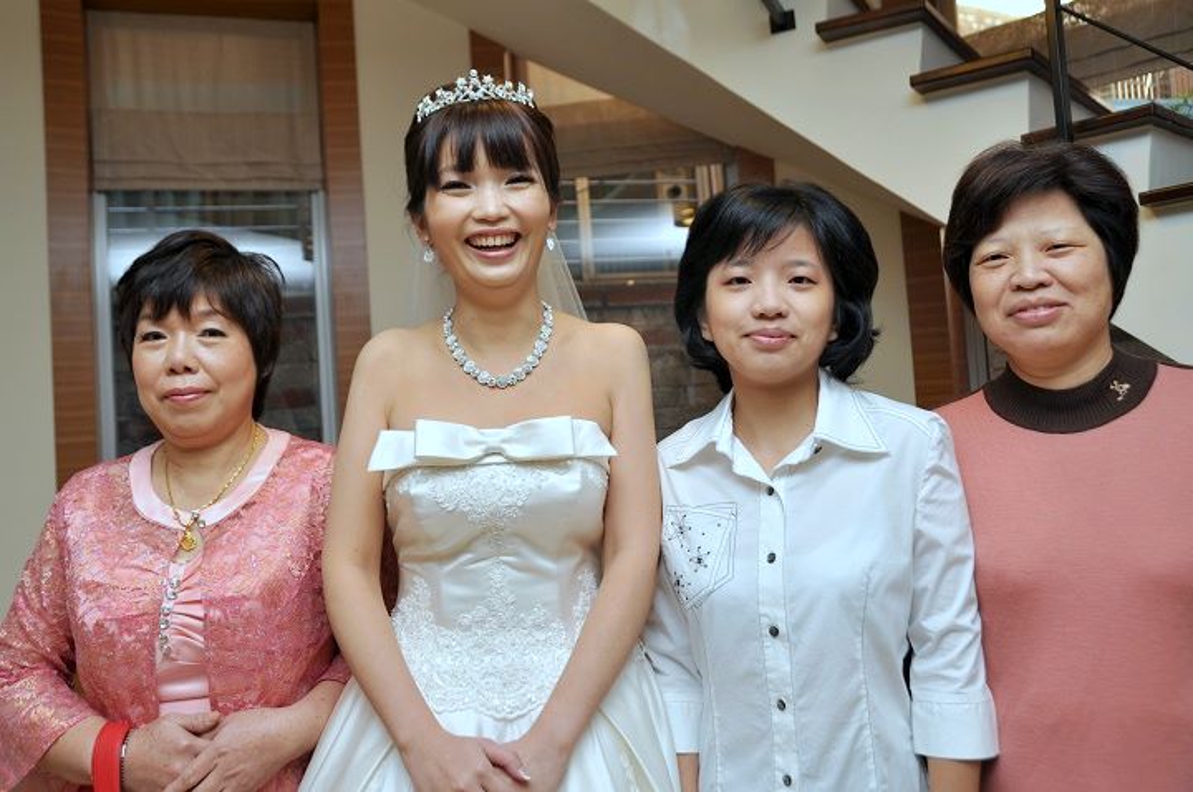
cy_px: 396
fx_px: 993
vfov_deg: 43.5
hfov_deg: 62.0
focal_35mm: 30
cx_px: 596
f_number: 4
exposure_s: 1/60
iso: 200
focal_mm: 20
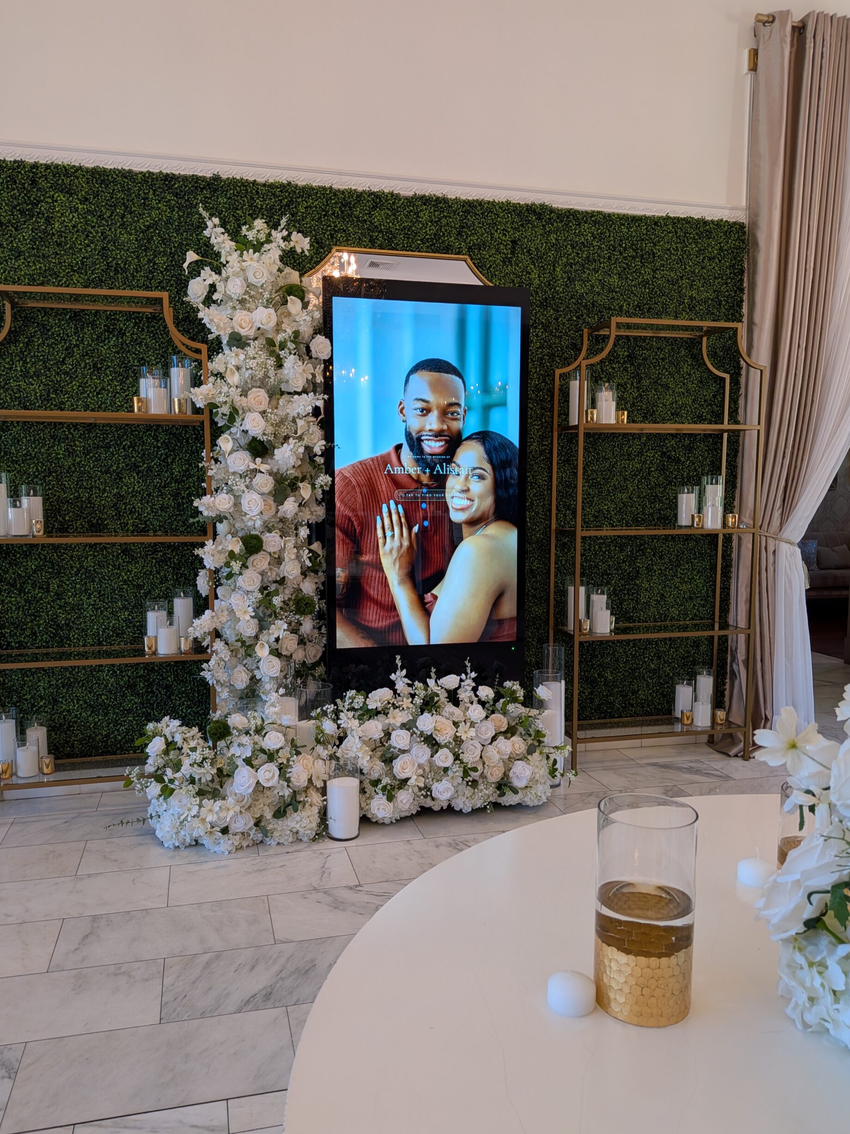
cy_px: 563
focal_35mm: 25
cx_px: 417
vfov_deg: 69.4
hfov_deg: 54.9
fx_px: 819
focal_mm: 4.53
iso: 27
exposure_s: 1/60
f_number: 1.7
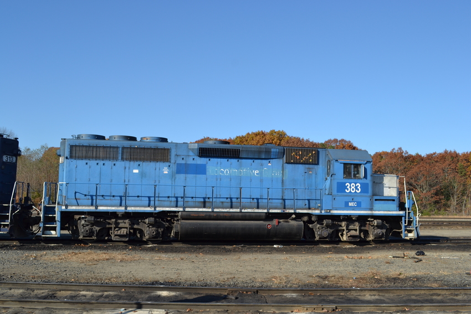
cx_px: 236
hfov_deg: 57.2
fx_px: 432
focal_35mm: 33
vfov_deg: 40.0
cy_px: 157
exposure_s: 1/200
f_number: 7.1
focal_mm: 22
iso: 100
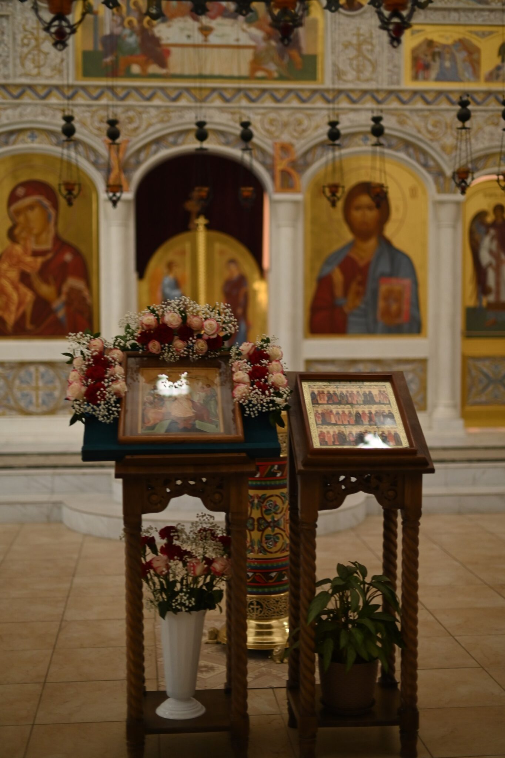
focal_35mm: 50
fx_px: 1053
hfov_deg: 27.0
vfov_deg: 39.6
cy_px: 379
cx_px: 252
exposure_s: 1/125
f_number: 1.8
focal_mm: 50
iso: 1000
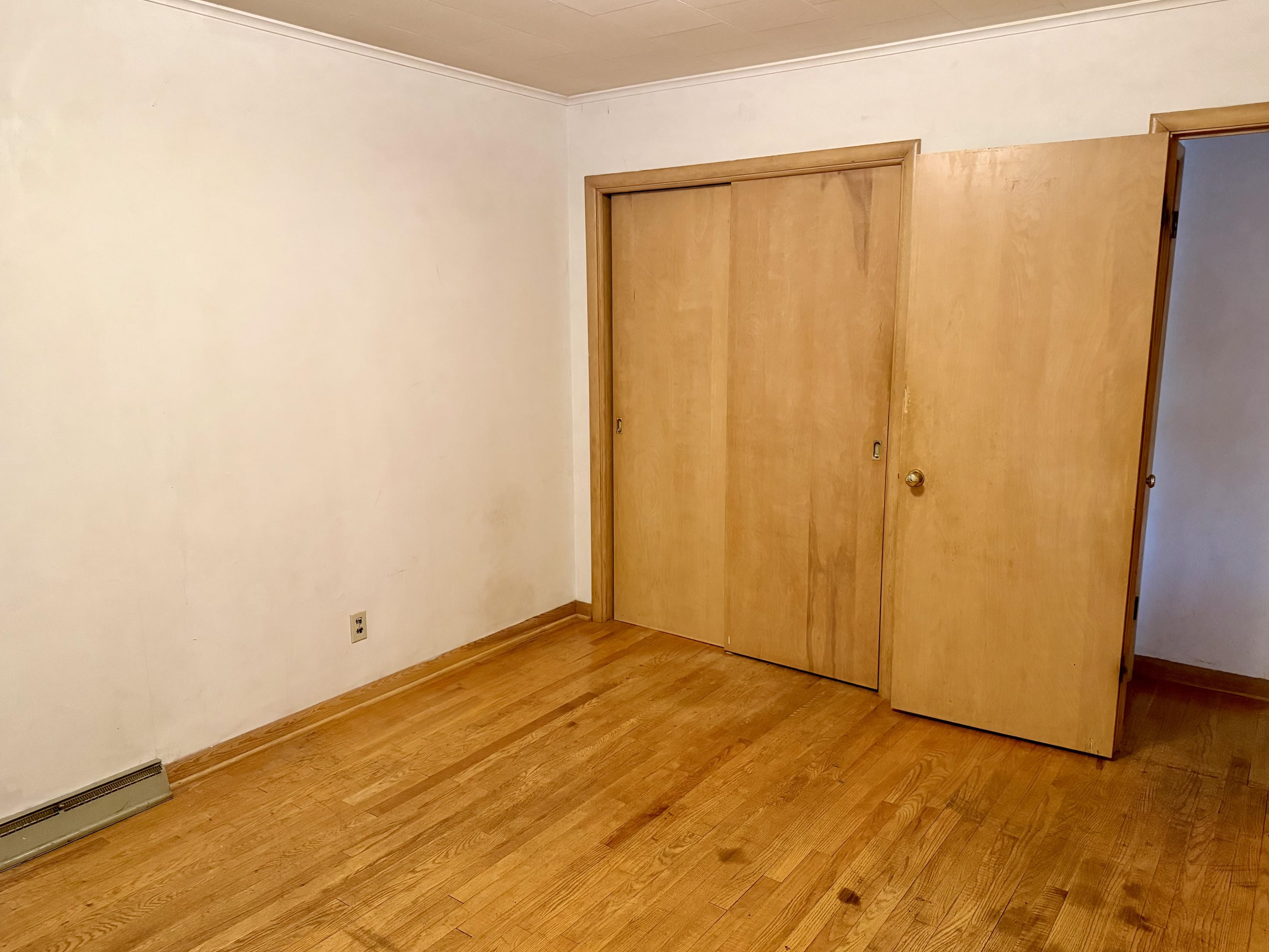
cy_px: 479
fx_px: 917
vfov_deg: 54.9
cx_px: 641
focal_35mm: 25
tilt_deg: -9.5
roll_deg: +0.6
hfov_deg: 69.4
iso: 640
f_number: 1.78
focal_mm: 6.76
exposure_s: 1/60
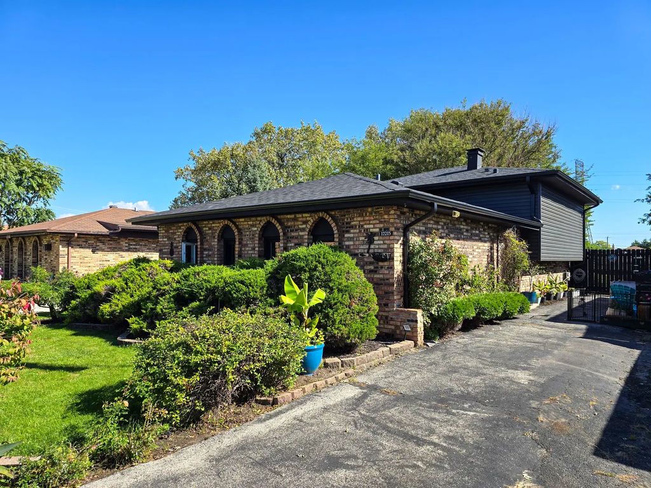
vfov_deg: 58.9
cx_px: 326
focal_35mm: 23
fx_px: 433
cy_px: 244
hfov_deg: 73.9
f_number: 1.7
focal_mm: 6.3
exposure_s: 1/409
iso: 12
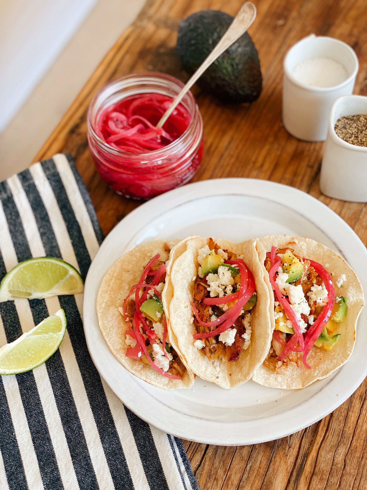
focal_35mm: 52
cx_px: 184
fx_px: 735
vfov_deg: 36.8
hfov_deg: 28.0
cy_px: 245
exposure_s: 1/122
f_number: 2
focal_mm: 6
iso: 40
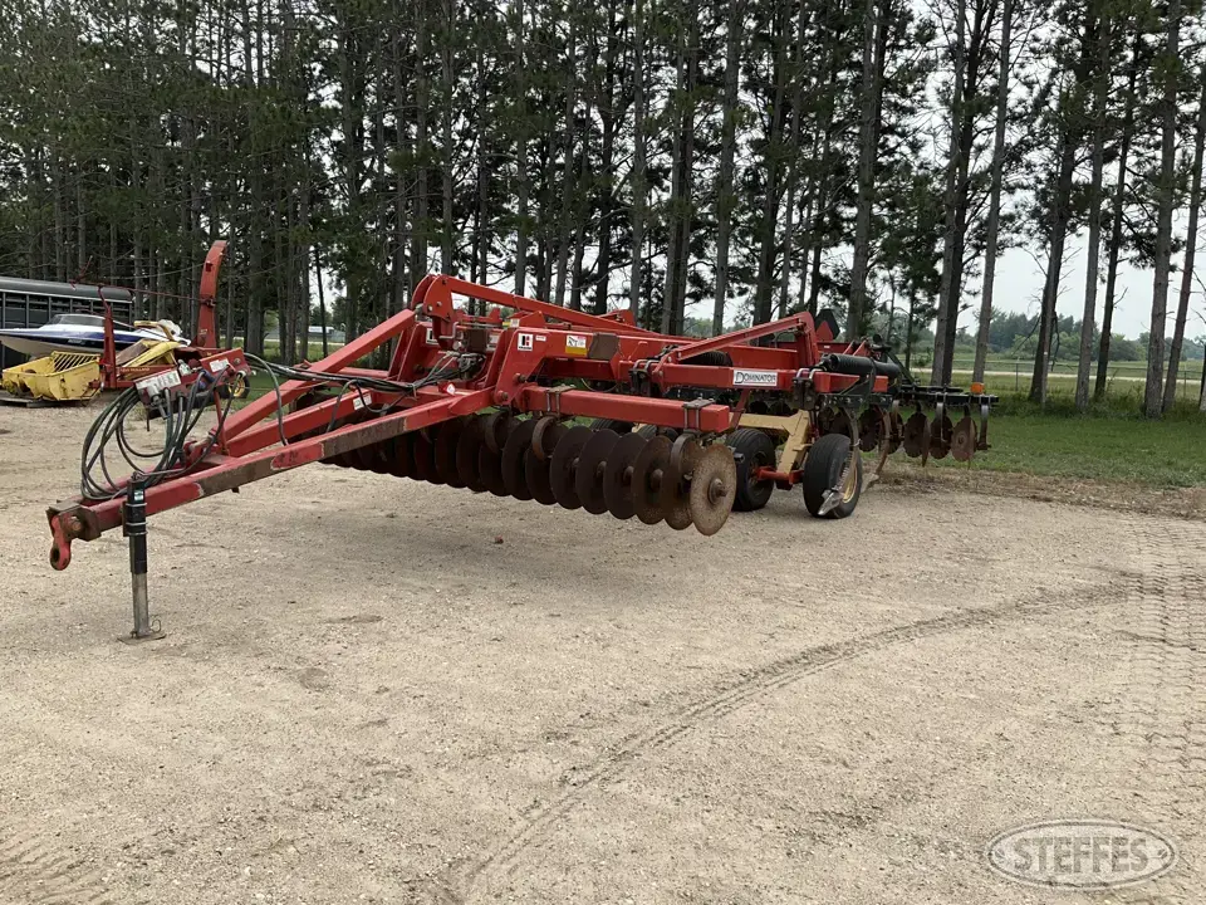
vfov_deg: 48.2
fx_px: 1010
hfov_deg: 61.7
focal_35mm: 29
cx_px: 603
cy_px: 452
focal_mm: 3
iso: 25
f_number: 1.8
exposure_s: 1/1534
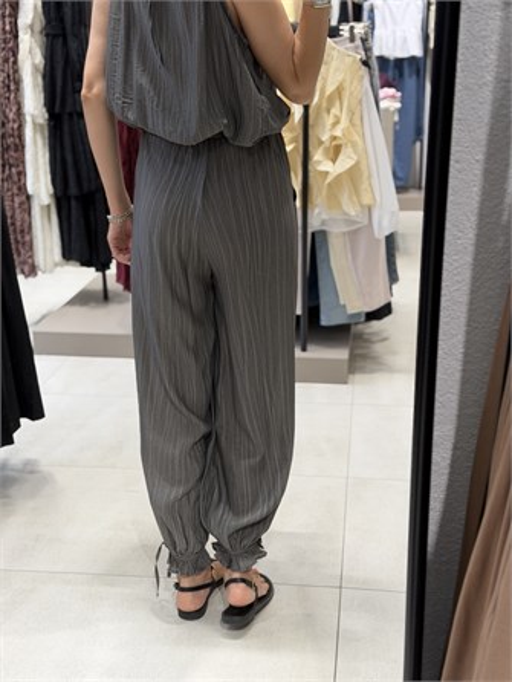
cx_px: 256
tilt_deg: -33.9
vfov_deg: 39.6
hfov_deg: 30.3
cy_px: 341
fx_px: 946
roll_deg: +3.2
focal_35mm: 48
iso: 50
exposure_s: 1/100
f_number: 1.78
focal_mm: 6.76
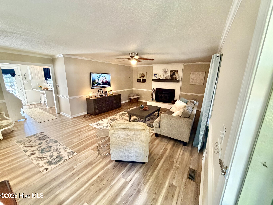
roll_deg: -0.9
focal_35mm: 14
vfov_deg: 85.7
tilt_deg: -12.6
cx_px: 136
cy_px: 102
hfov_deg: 102.1
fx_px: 110
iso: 500
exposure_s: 1/60
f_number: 2.2
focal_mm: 2.22
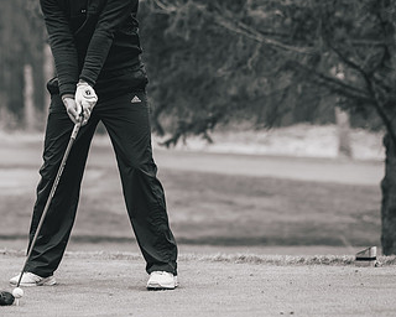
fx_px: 2309
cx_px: 109
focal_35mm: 197
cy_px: 93
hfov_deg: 9.8
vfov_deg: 7.8
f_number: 2.8
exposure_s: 1/3200
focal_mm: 106
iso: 640
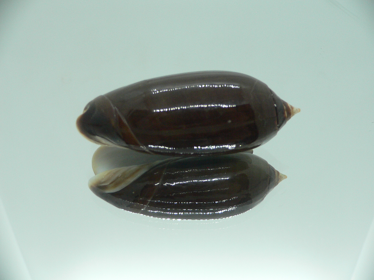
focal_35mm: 35
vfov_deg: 40.7
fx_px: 378
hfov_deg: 52.6
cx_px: 187
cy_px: 140
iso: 150
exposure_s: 1/60
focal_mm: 4.6
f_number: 2.8
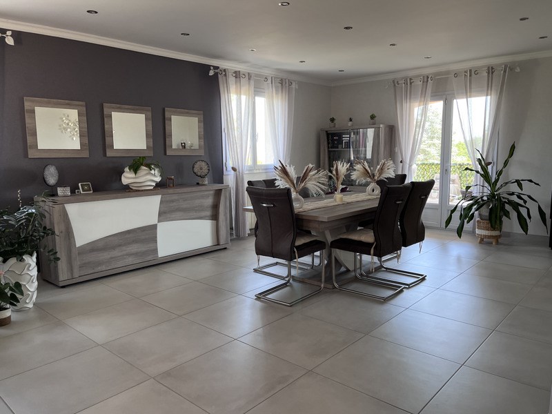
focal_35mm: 26
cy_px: 207
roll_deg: +1.1
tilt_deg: -7.9
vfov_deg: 53.1
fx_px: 415
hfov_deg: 67.3
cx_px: 276
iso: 125
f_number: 1.6
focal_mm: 5.1
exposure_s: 1/121
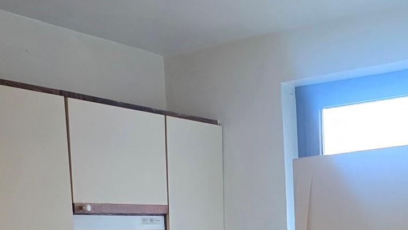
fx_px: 768
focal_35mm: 71
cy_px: 357
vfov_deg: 15.5
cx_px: 213
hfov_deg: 29.7
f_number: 1.7
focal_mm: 6.3
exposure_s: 1/120
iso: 500
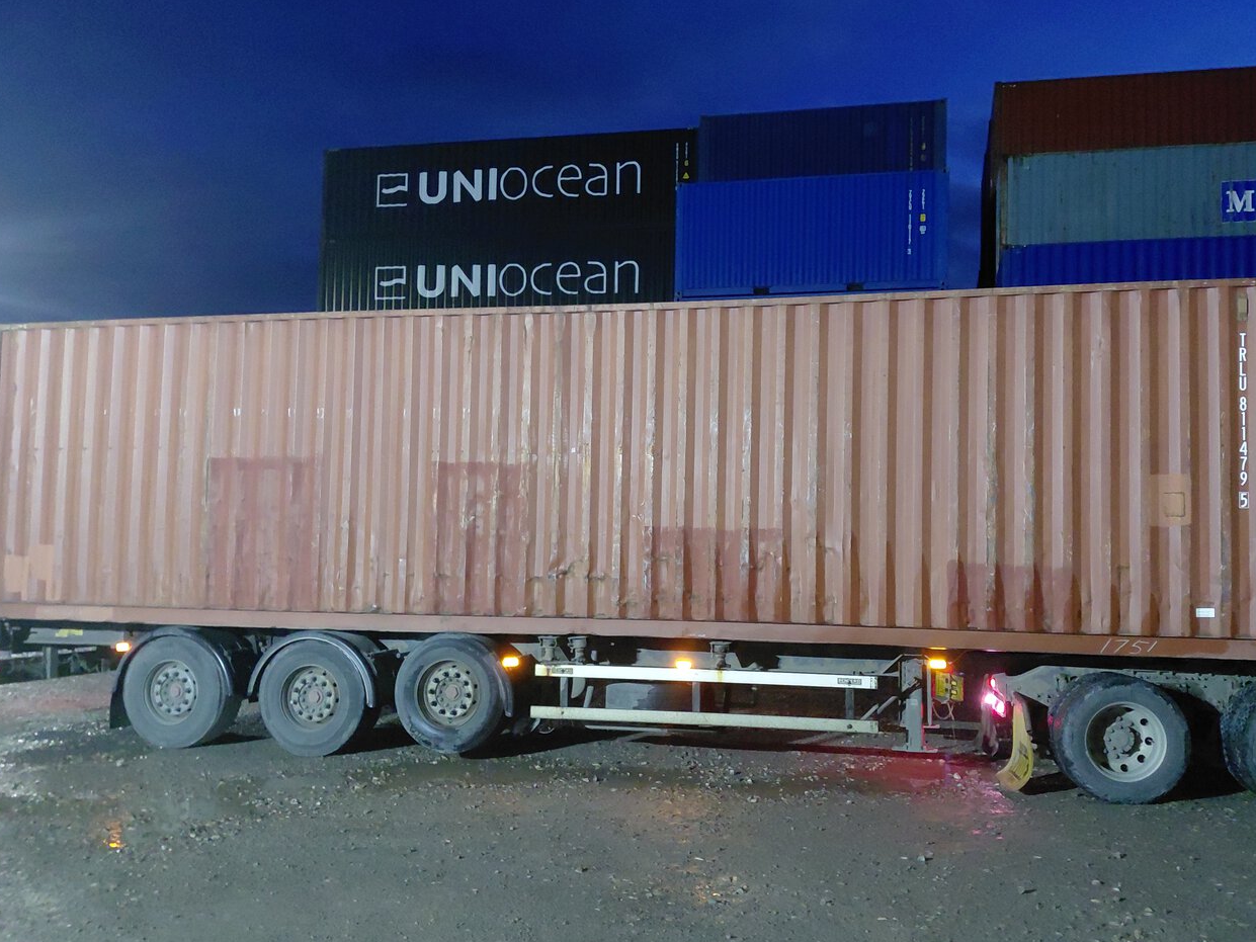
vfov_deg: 48.2
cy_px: 478
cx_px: 698
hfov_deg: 61.5
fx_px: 1052
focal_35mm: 29
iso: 1250
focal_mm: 4.69
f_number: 1.8
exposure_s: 1/25
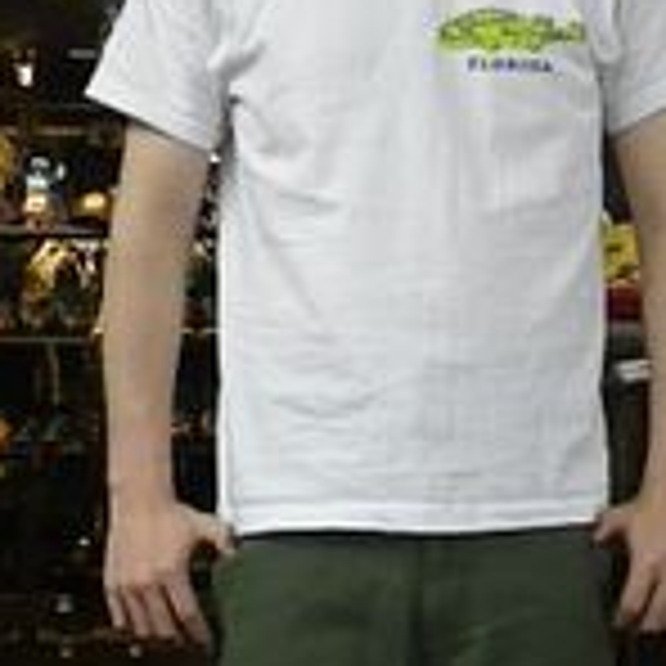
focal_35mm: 95
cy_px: 520
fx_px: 2068
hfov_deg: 18.3
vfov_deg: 18.2
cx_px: 418
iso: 640
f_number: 3.8
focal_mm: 6.1
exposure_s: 1/50
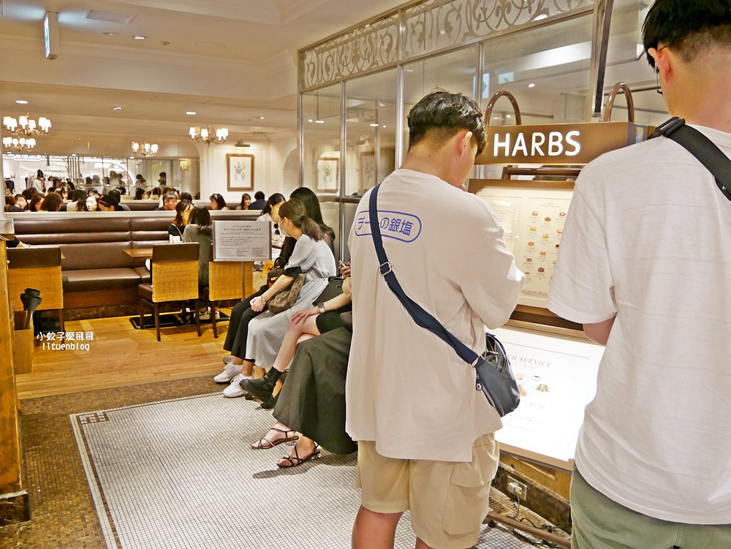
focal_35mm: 28
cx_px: 366
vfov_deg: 49.8
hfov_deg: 63.4
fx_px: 592
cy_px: 274
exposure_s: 1/60
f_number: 3.5
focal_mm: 14
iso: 400
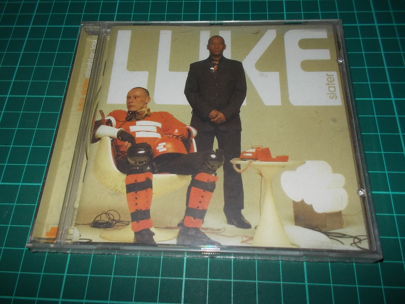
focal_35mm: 29
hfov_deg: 61.7
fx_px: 339
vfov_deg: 48.2
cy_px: 152
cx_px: 202
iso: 200
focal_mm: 4.1
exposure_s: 1/30
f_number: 3.3
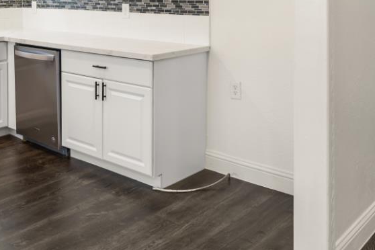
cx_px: 121
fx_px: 462
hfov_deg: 43.5
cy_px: -24
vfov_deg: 27.7
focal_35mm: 44
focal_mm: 11
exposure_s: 1/25
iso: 200
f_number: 6.3
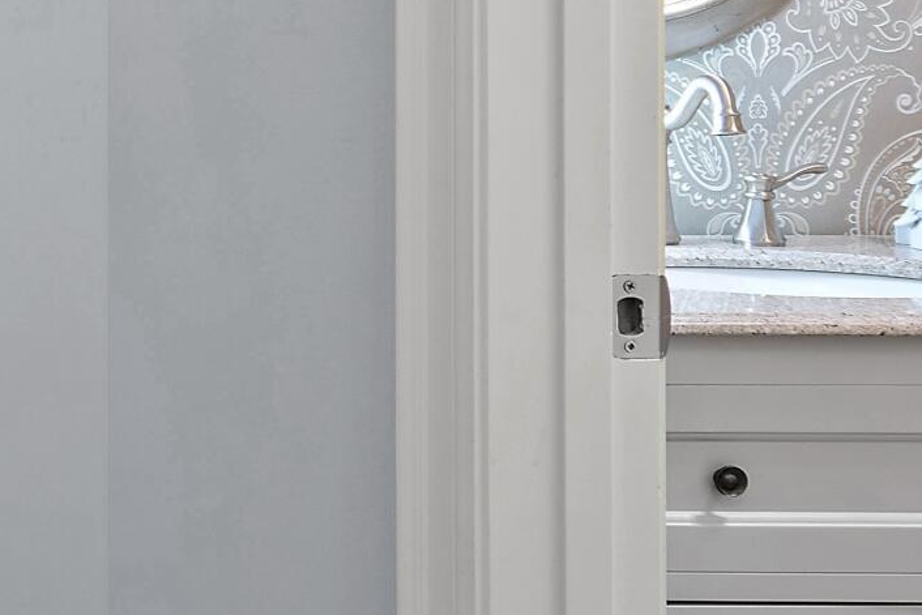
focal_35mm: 68
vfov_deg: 19.6
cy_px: 35
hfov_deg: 23.9
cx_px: -436
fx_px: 1742
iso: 100
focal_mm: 11
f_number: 4.8
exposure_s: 1.6
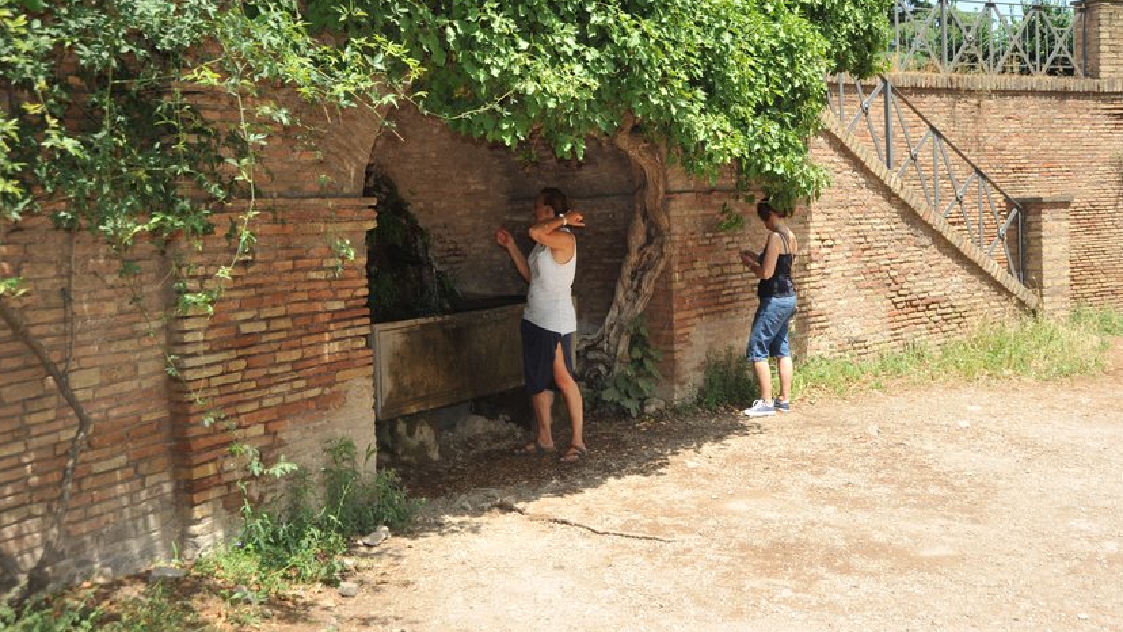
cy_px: 262
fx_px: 1281
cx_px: 646
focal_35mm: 43
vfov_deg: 27.7
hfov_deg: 47.2
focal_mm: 34
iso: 200
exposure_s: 1/250
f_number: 8
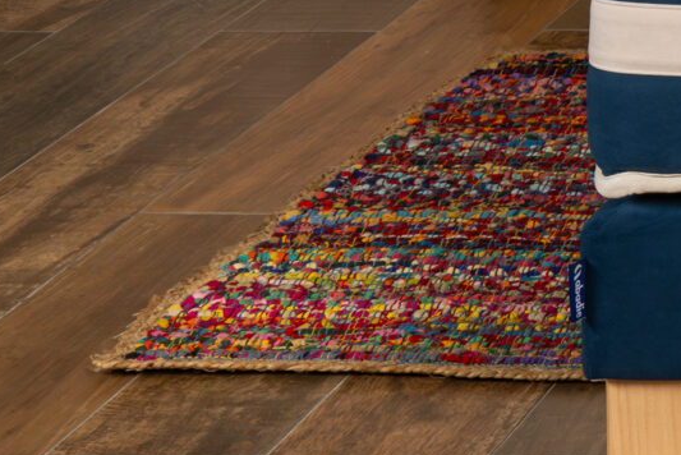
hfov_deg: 10.6
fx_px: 3180
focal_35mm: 168
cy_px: -351
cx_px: 1609
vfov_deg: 7.9
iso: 320
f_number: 8
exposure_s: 1/60
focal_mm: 35
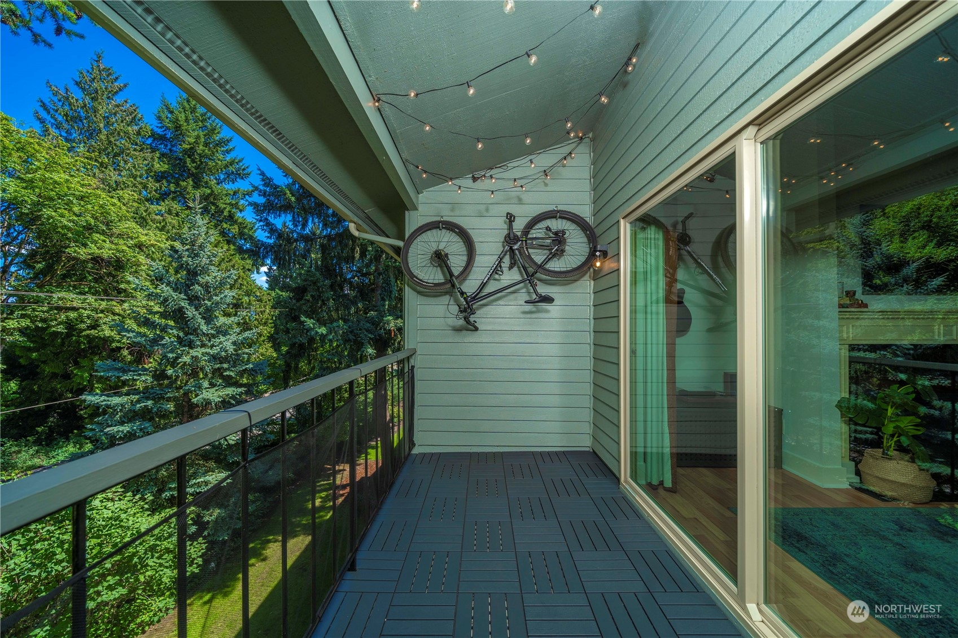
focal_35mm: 13
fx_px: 346
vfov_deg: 85.4
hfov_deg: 108.3
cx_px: 479
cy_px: 319
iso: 125
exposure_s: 1/200
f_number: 5.6
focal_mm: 13
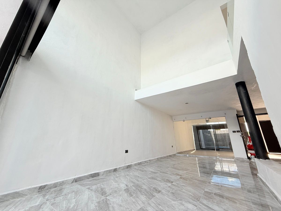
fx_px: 114
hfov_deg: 102.1
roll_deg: -0.1
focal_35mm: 14
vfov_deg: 85.7
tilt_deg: +17.9
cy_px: 106
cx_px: 140
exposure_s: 1/99
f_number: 2.2
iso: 64
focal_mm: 2.22
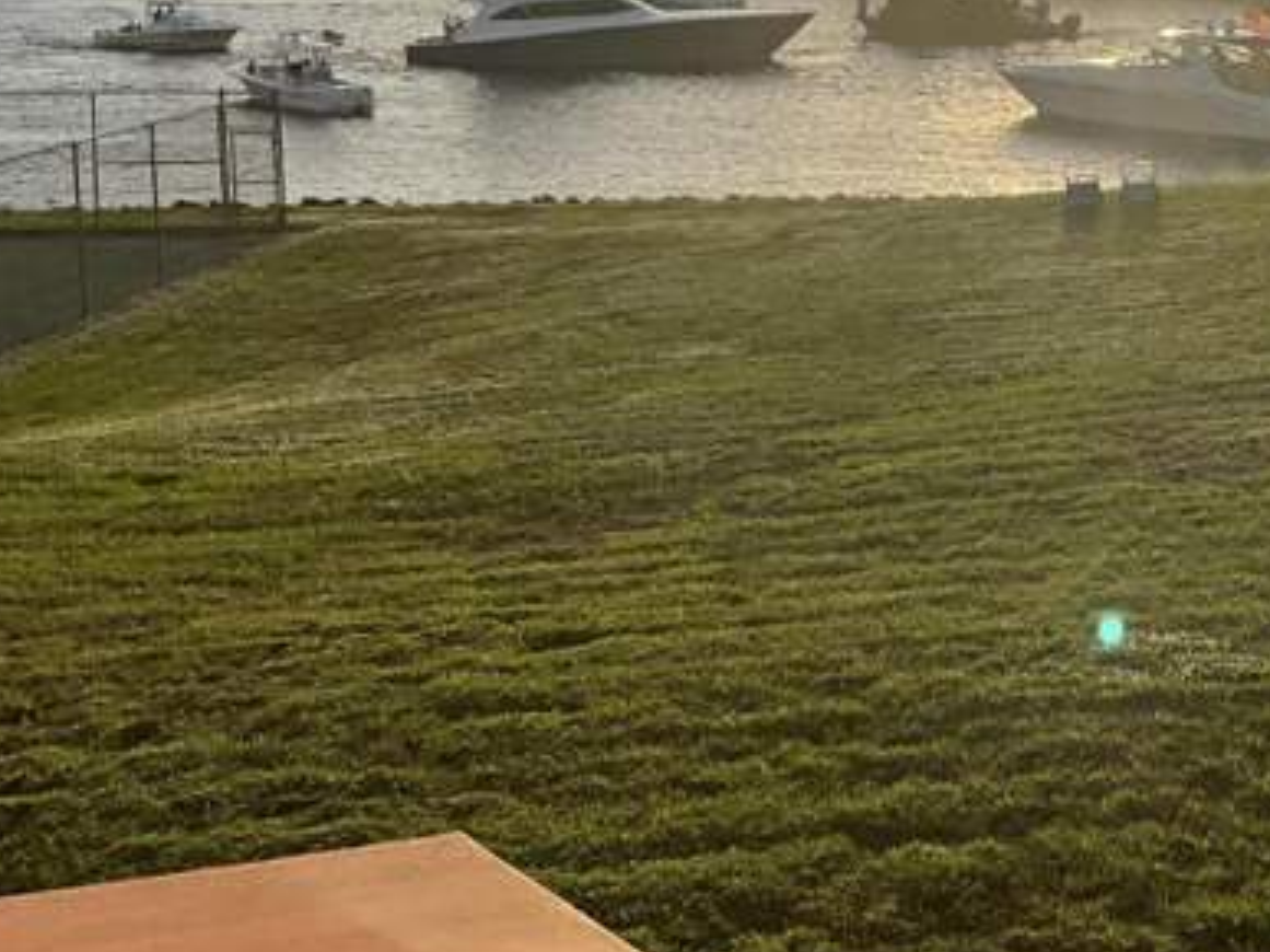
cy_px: 138
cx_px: 1103
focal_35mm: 60
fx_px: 2201
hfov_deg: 31.0
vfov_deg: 23.9
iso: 25
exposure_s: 1/2538
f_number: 1.8
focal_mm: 3
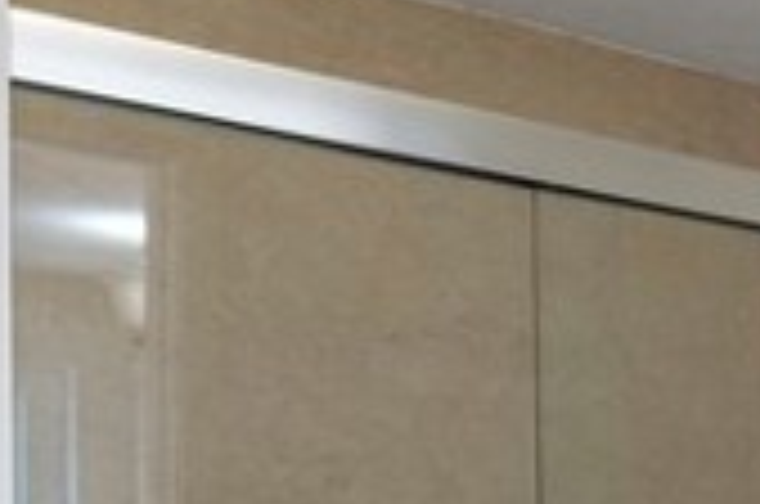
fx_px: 1791
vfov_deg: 15.2
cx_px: 2190
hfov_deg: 12.1
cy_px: 680
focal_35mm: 85
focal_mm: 14
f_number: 8
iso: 250
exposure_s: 1/1.67
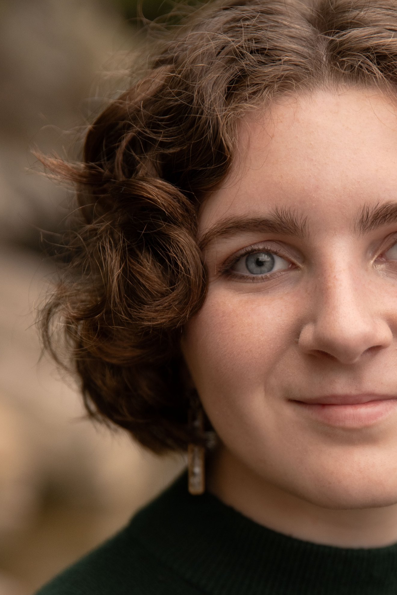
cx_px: 314
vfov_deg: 15.4
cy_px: 389
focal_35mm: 133
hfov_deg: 10.3
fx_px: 2200
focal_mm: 70
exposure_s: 1/320
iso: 400
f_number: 2.8
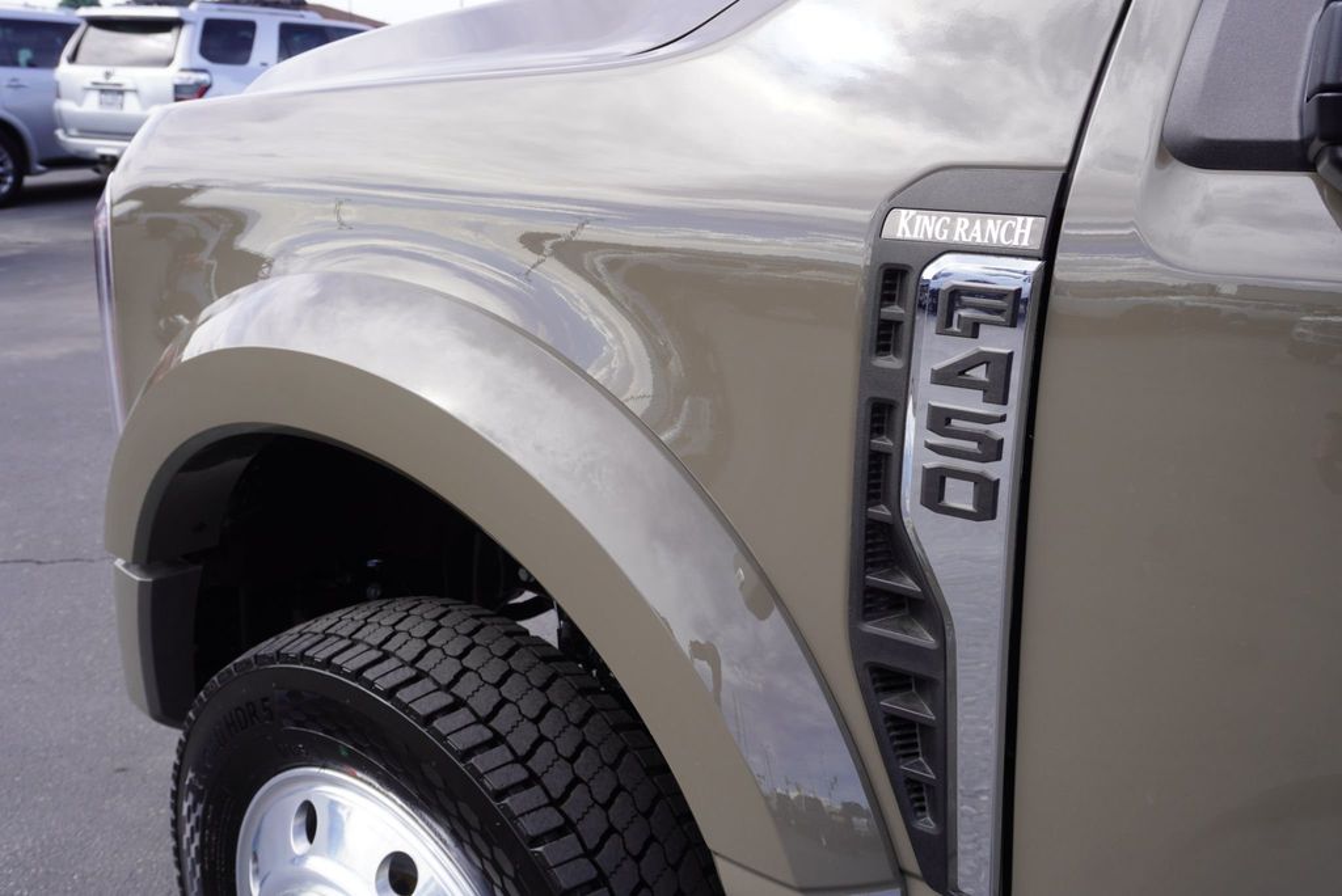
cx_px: 671
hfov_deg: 61.9
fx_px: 1119
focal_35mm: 30
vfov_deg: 43.7
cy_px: 448
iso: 100
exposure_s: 1/100
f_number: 6.3
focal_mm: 20
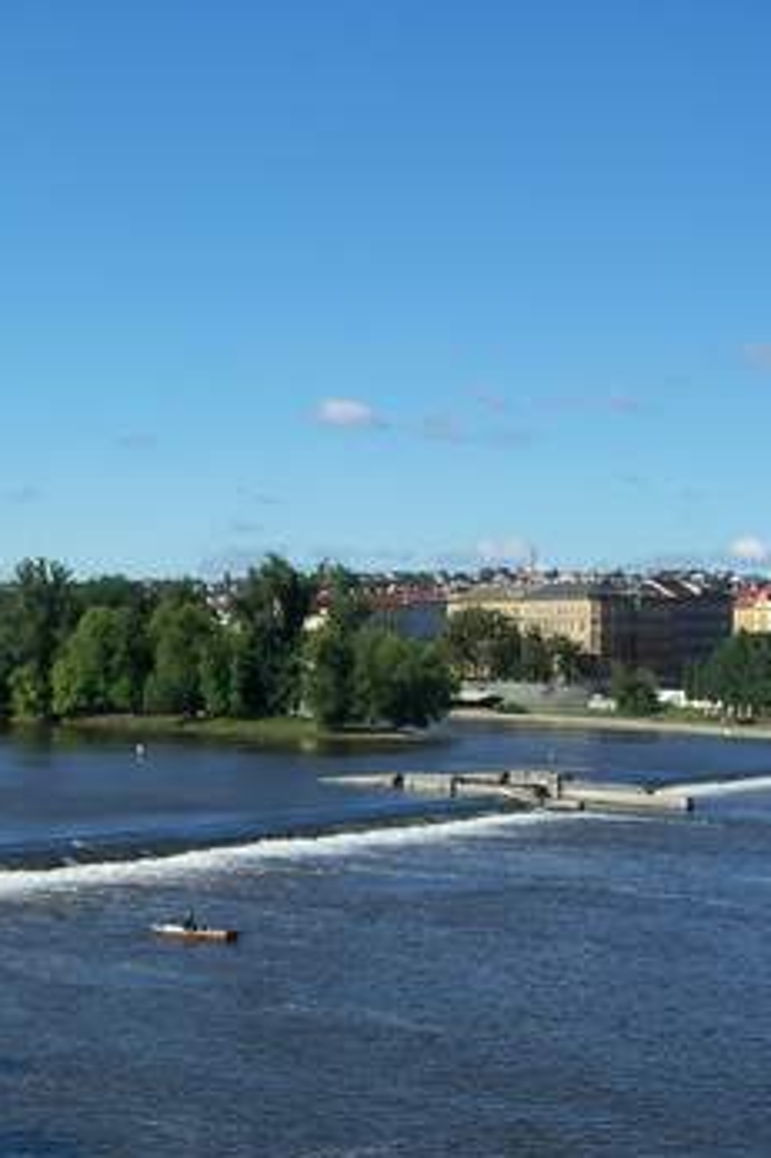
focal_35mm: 71
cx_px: -190
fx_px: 2283
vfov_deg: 28.3
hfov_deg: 18.1
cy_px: 771
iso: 64
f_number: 4
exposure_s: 1/640
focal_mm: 7.8
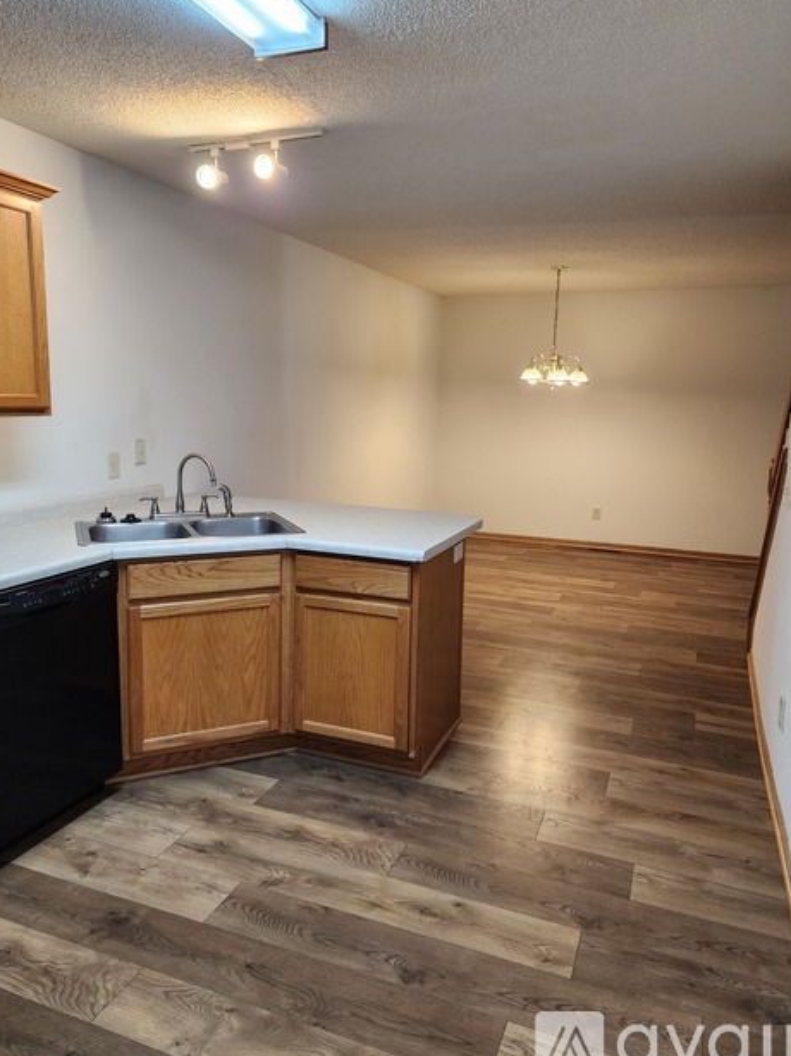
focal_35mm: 25
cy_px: 507
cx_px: 383
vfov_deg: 69.4
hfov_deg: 54.8
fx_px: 762
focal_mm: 6.4
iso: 250
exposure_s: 1/120
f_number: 1.8
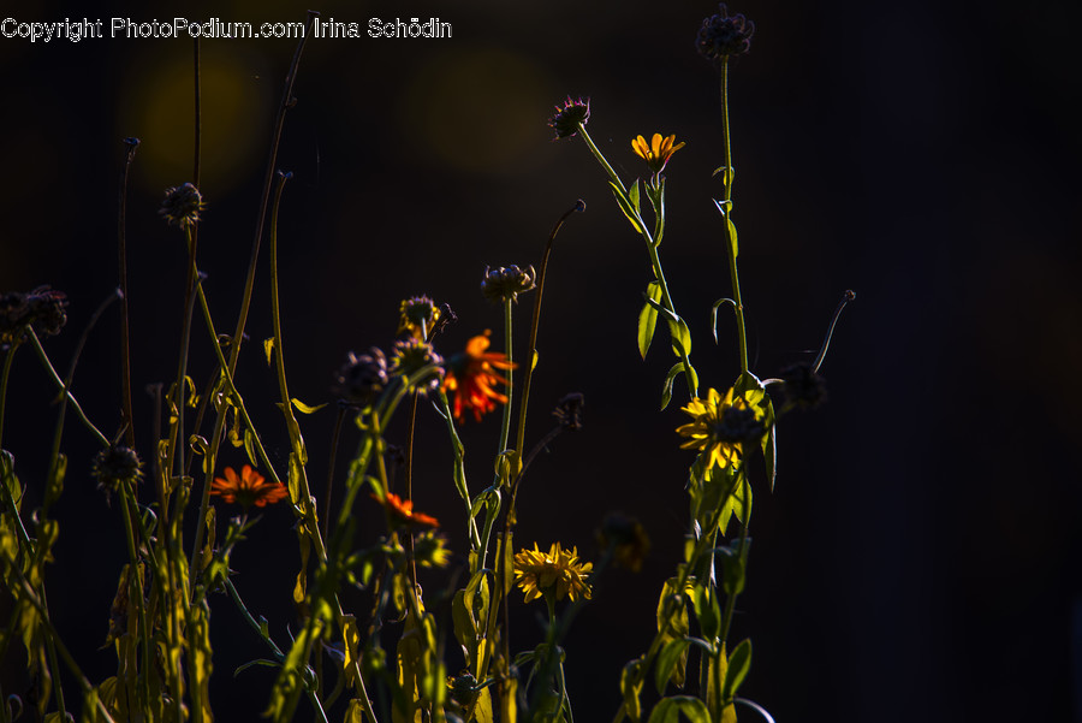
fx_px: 18041
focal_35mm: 600
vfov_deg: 2.3
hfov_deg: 3.4
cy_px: 362
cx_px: 541
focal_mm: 600
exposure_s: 1/160
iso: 100
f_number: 6.3
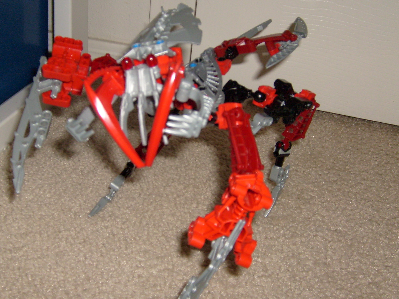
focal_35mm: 46
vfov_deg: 31.5
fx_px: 530
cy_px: 156
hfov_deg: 41.1
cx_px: 172
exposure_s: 1/45
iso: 100
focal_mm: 5.8
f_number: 2.8
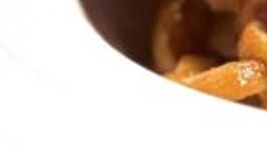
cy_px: -318
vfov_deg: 3.8
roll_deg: +3.1
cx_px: 530
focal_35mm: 335
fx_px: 2440
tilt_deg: -15.1
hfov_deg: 6.1
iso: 200
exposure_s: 1/60
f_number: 1.78
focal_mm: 6.76
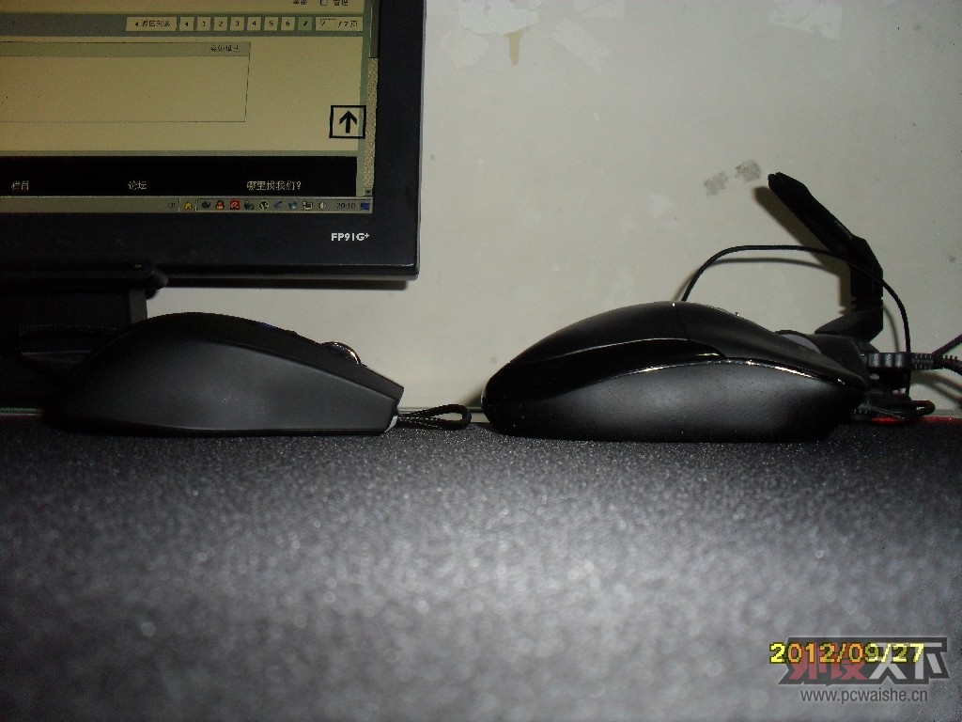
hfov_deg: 52.6
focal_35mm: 35
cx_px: 481
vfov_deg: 40.7
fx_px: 973
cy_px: 361
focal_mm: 6.3
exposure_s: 1/45
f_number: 3.2
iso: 200
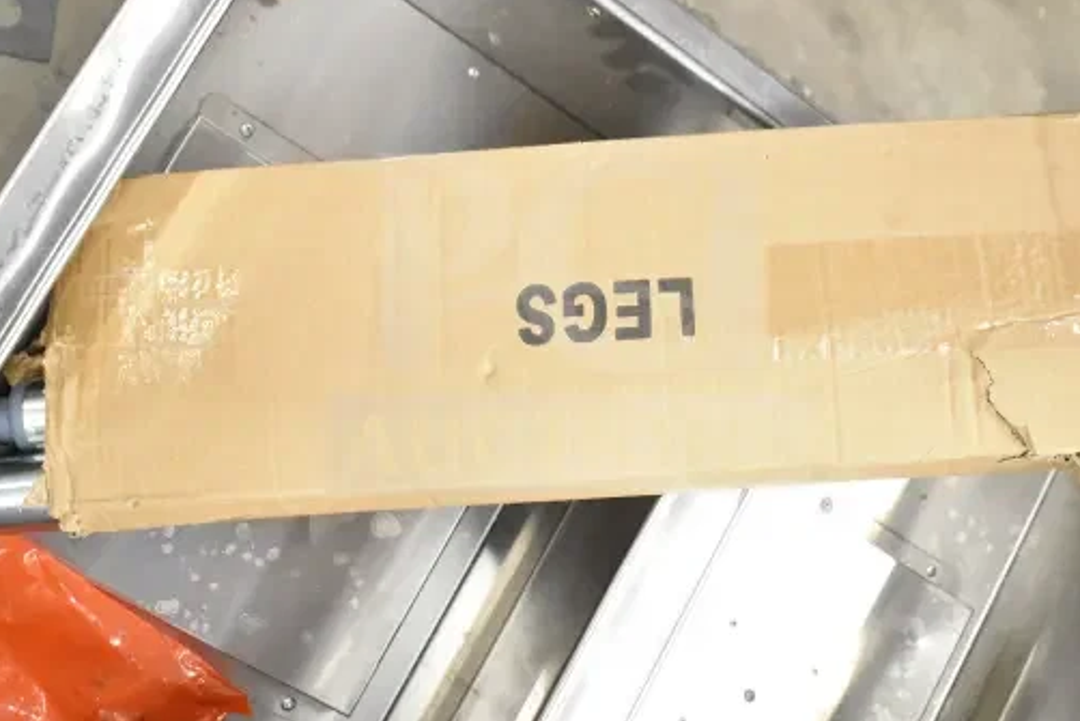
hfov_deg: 38.9
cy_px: 324
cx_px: 568
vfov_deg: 26.5
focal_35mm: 51
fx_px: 1530
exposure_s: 1/50
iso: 4500
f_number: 4.2
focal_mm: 28
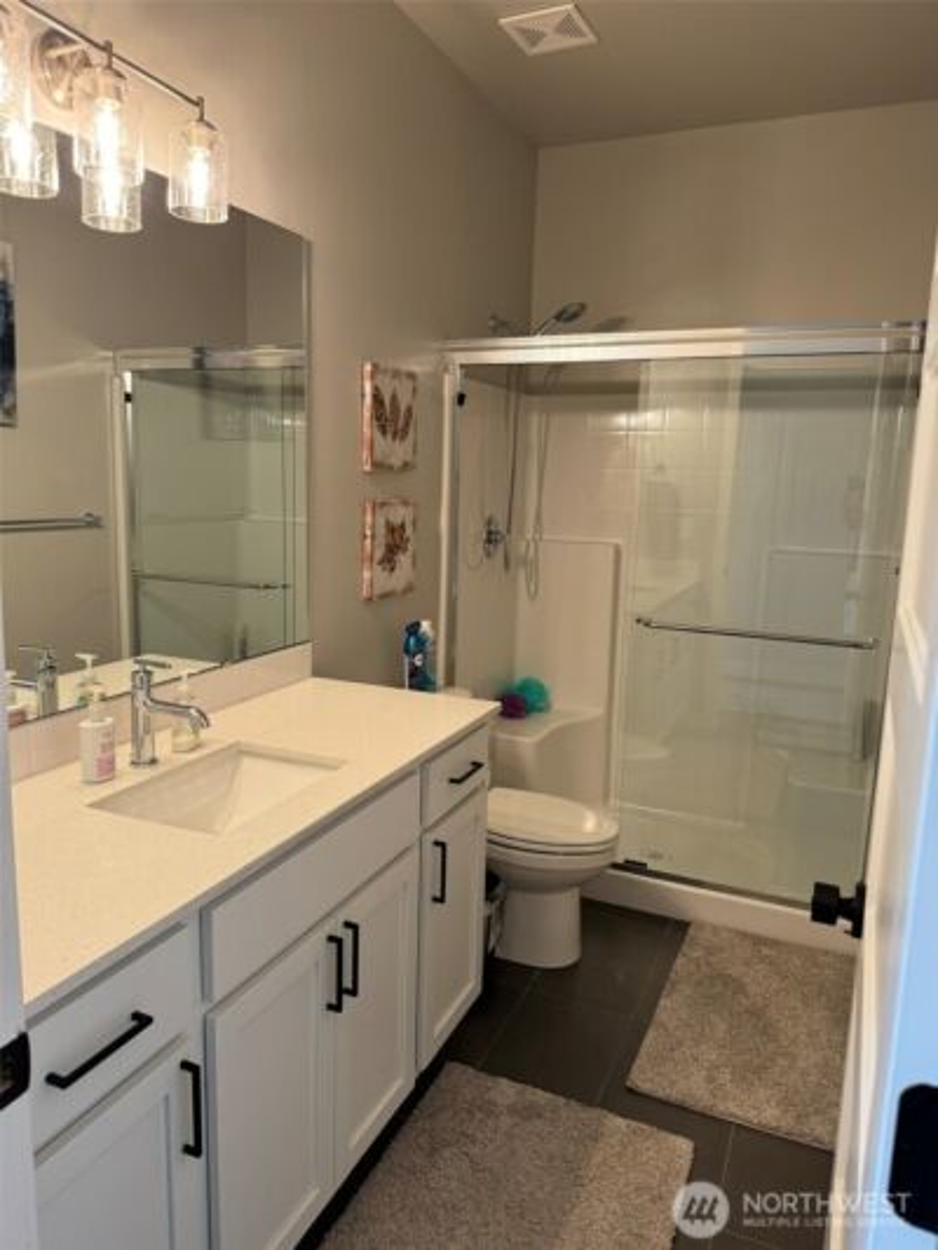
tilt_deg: -11.0
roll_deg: -1.4
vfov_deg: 71.6
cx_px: 469
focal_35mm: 24
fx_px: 867
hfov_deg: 56.8
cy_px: 625
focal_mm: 6.76
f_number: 1.78
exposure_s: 1/60
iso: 160
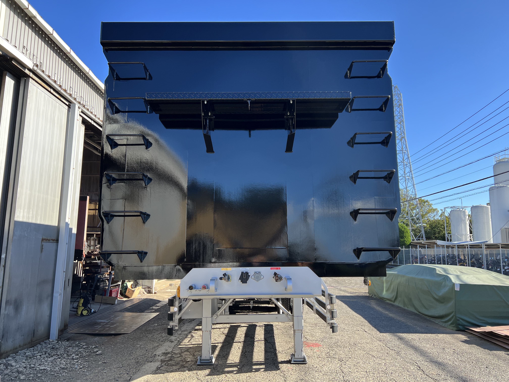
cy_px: 191
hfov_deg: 67.3
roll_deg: -0.7
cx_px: 254
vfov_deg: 53.1
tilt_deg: +9.9
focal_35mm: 26
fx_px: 382
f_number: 1.5
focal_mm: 5.7
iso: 50
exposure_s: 1/991
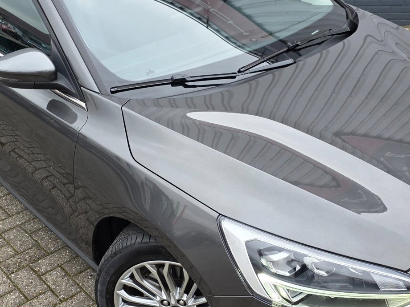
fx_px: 569
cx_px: 201
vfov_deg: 30.2
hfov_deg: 39.7
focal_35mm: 48
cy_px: 138
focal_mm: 6.3
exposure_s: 1/180
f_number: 1.7
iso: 80
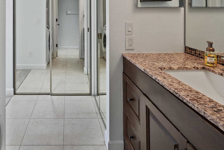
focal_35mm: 25
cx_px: 69
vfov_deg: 46.6
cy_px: 17
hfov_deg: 68.8
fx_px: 156
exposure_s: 1/10
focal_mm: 14
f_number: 9
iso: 250
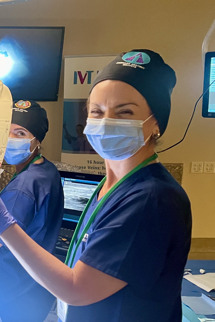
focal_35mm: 50
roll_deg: +0.8
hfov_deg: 23.4
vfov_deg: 39.5
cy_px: 179
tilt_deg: -10.4
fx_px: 448
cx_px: -77
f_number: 1.5
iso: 500
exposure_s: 1/60
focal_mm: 5.7
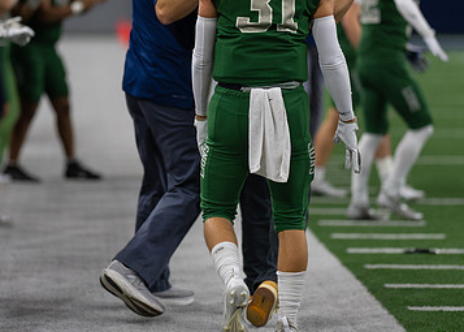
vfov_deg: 6.3
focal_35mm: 230
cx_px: 218
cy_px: 118
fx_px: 3031
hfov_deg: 8.8
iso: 1000
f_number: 1.8
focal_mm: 135
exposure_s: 1/1250
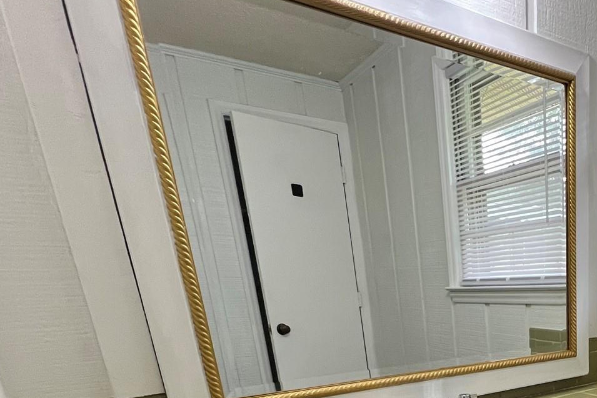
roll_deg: +0.9
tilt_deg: -19.5
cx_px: 545
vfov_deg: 36.8
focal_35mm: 29
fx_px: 481
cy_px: 452
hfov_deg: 54.7
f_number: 1.8
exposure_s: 1/120
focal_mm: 1.57
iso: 250
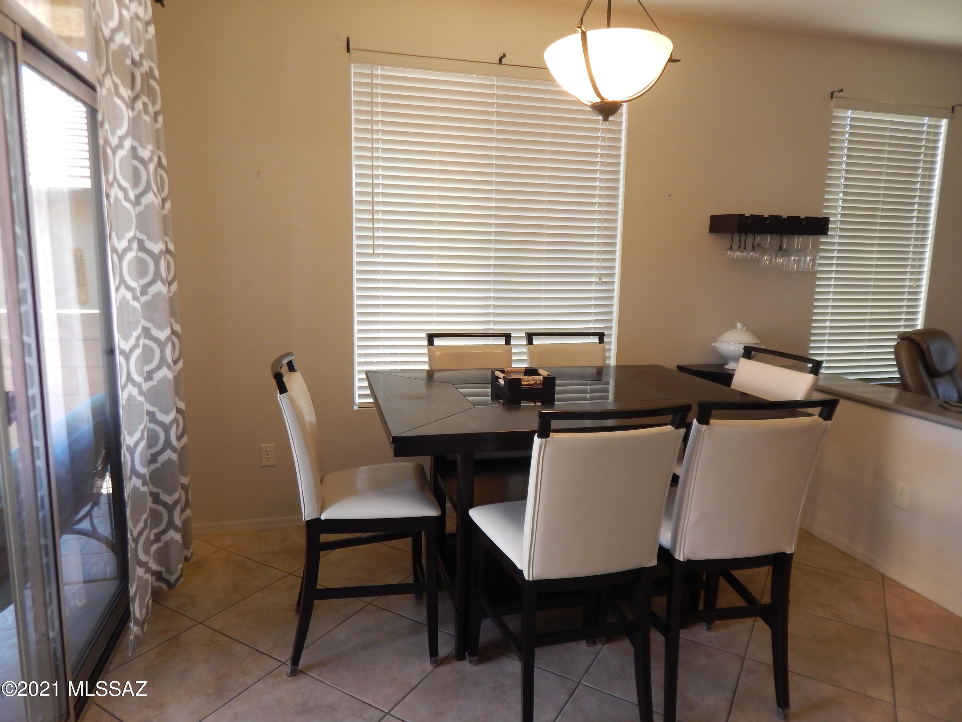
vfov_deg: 58.9
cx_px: 481
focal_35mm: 23
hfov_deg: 73.9
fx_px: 639
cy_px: 361
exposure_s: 1/30
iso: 140
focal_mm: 4
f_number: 3
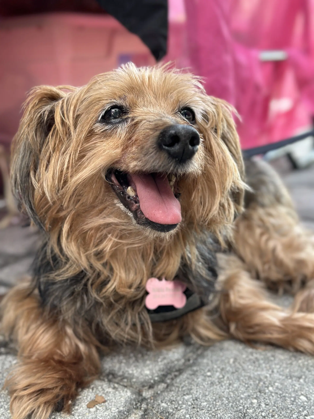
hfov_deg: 30.3
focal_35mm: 48
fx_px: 581
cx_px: 157
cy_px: 210
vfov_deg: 39.7
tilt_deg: -12.2
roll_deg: +0.3
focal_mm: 6.86
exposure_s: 1/191
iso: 80
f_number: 1.78
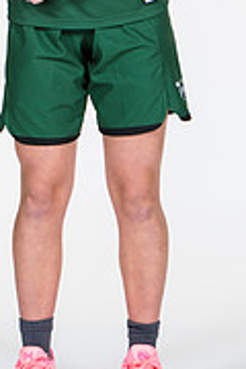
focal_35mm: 263
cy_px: -41
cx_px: 117
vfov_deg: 7.8
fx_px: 2696
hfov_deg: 5.2
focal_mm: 70
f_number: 5.6
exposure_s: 1/160
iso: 200
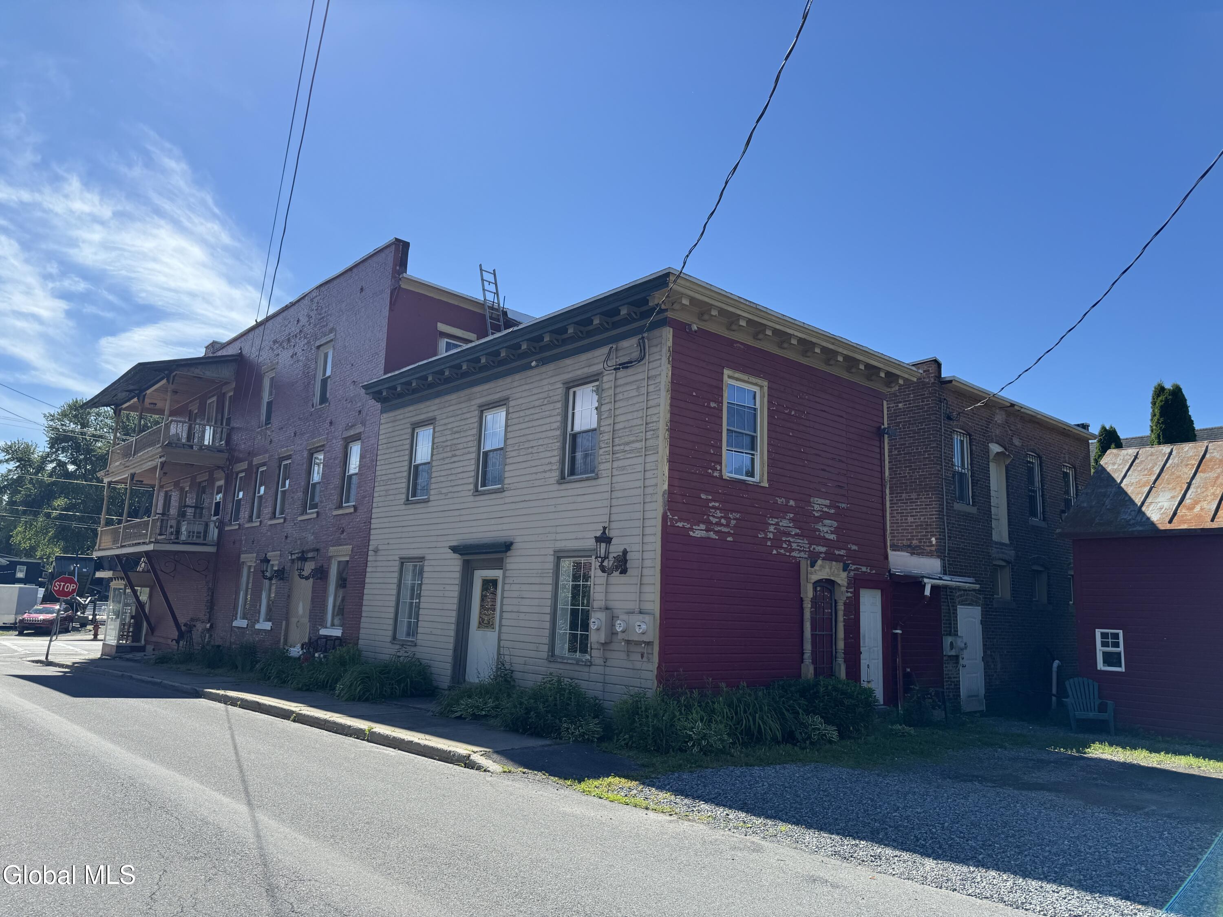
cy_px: 458
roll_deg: -1.7
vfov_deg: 56.8
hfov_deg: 71.6
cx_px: 612
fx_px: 848
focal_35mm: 24
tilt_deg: +9.0
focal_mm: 6.76
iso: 80
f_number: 1.78
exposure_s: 1/4310
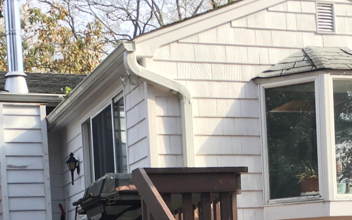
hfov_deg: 24.9
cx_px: 164
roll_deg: +2.3
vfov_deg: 14.9
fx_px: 796
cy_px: 299
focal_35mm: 83
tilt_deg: -0.6
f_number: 2.2
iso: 25
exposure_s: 1/361
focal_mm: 4.15
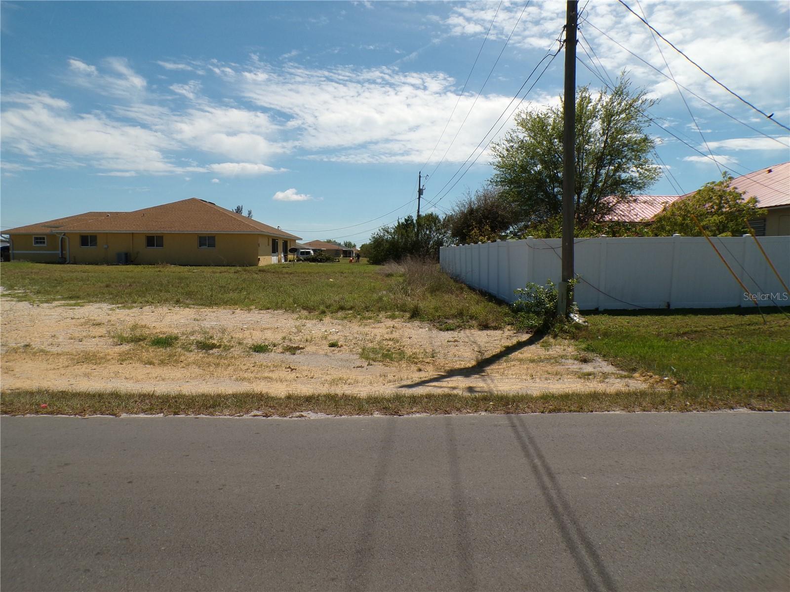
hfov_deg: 71.6
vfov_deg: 56.8
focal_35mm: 24
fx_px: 548
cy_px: 296
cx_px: 395
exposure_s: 1/800
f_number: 5.8
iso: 100
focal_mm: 4.3
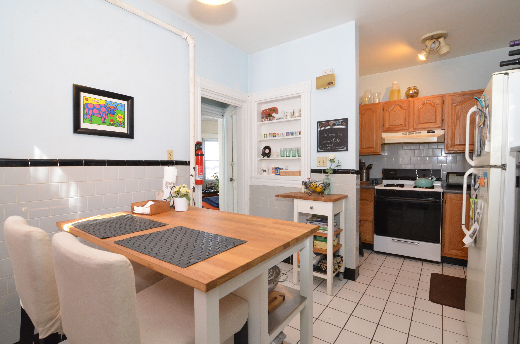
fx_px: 238
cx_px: 260
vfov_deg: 71.8
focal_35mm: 16
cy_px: 172
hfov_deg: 95.1
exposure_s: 1/60
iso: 3200
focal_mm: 11
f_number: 10
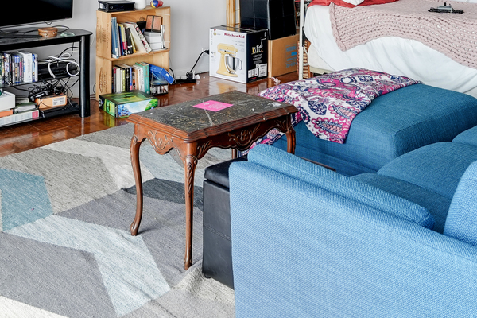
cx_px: 245
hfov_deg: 41.1
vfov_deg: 25.5
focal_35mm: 48
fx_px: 636
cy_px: -51
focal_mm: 16
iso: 400
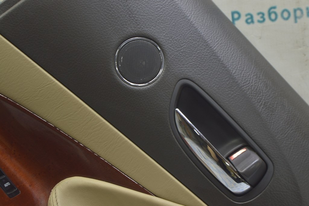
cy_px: 103
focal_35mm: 82
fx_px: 708
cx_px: 154
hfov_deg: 24.6
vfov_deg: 16.5
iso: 400
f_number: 5.6
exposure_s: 1/20
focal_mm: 55
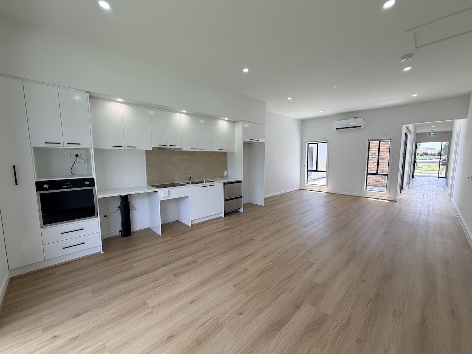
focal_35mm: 14
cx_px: 236
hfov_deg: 102.1
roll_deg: +1.1
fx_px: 191
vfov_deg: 85.7
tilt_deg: -5.5
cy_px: 177
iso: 25
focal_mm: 2.22
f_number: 2.2
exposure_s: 1/100
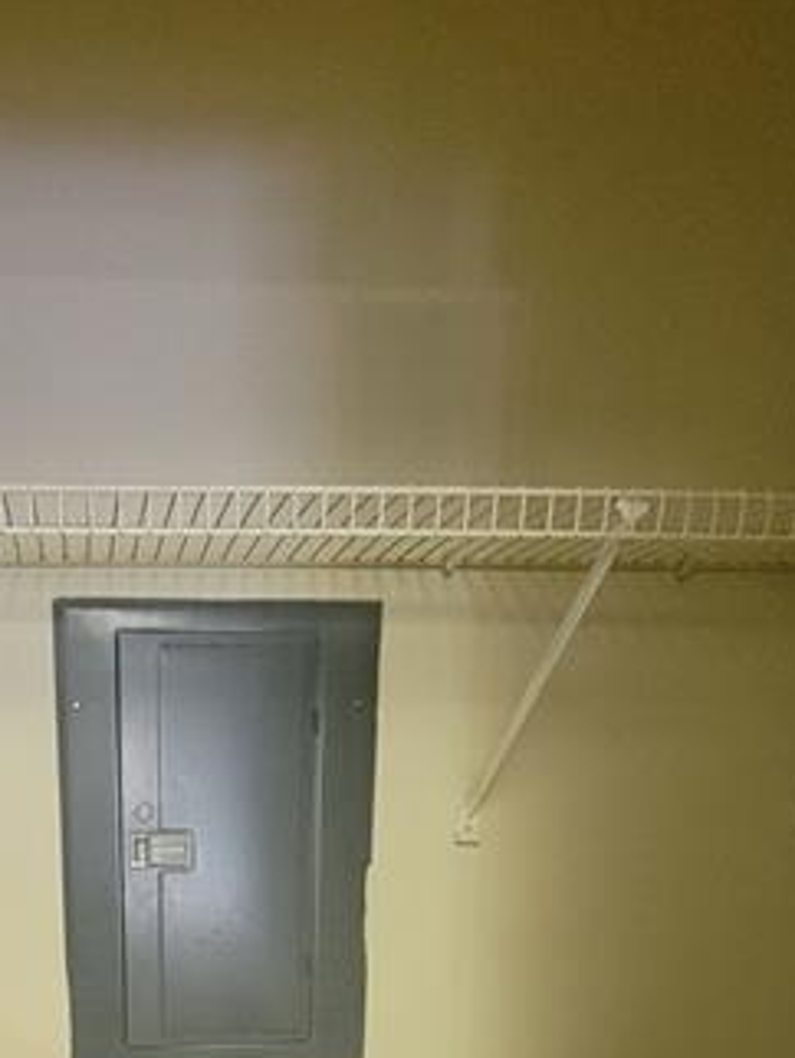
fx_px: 948
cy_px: 1143
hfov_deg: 43.8
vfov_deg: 45.2
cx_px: 184
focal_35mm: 31
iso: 640
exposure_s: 1/30
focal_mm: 2.2
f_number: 2.2
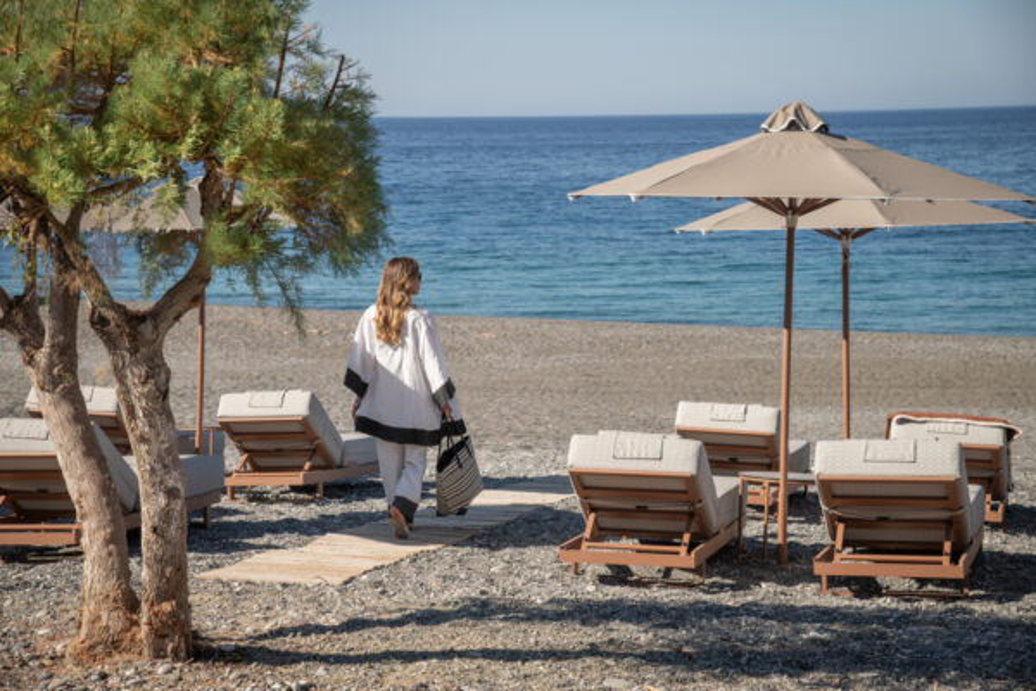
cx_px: 518
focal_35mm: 75
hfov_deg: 27.0
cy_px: 346
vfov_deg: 18.2
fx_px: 2158
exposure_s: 1/400
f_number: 8
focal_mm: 75
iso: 200
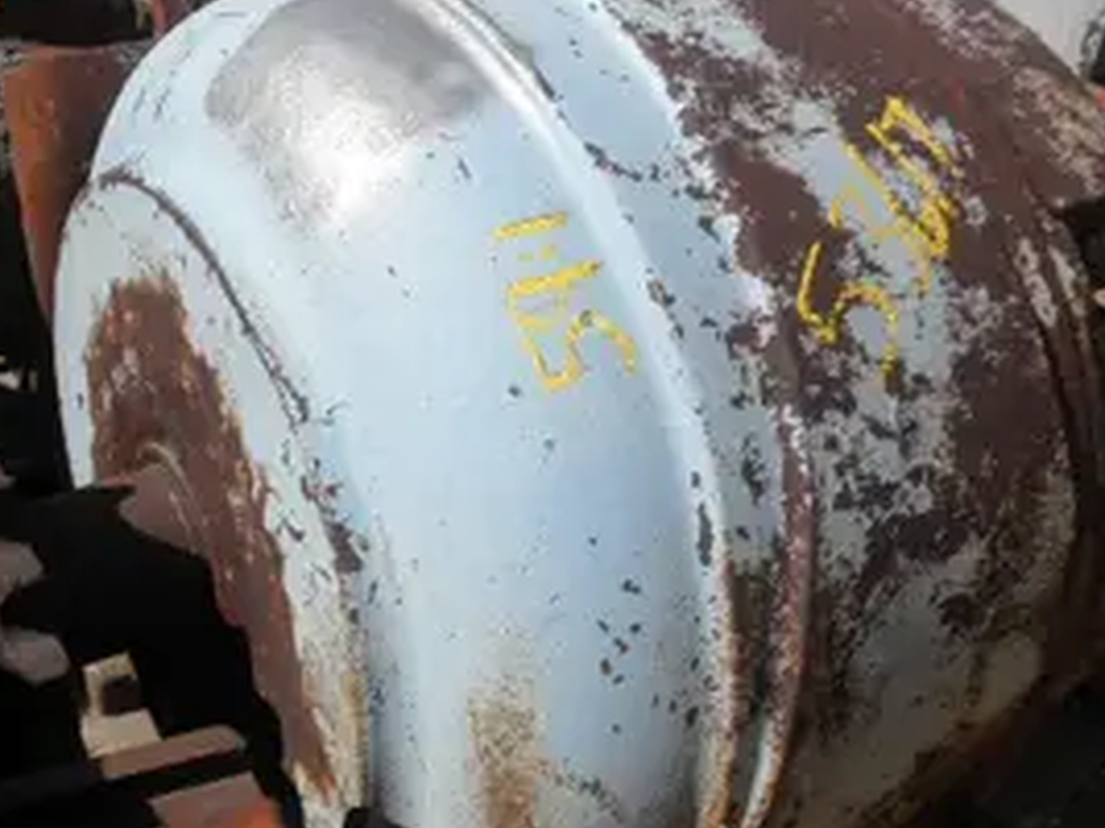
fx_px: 1340
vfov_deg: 34.3
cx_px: 401
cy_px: 402
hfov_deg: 44.4
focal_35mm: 42
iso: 64
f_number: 8.5
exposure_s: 1/200
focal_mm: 5
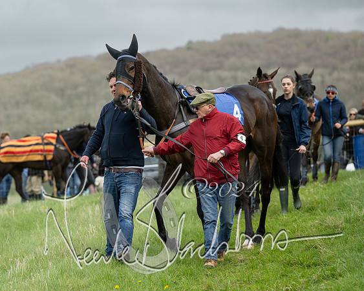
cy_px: 146
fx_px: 2062
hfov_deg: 10.1
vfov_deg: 8.1
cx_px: 146
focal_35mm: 191
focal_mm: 170
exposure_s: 1/1250
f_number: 5
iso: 400
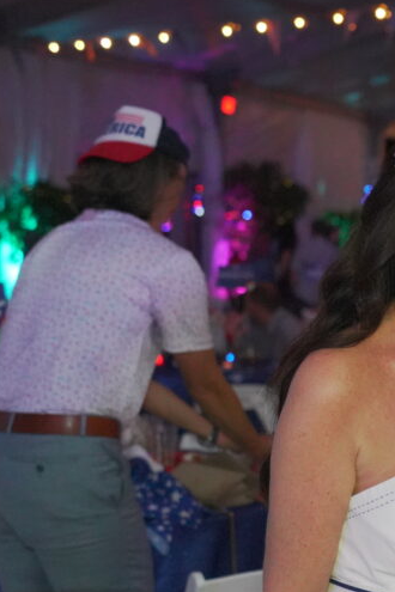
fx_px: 1498
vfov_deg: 22.4
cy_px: 325
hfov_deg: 14.3
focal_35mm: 91
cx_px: 549
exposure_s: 1/400
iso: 10000
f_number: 3.5
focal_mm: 44
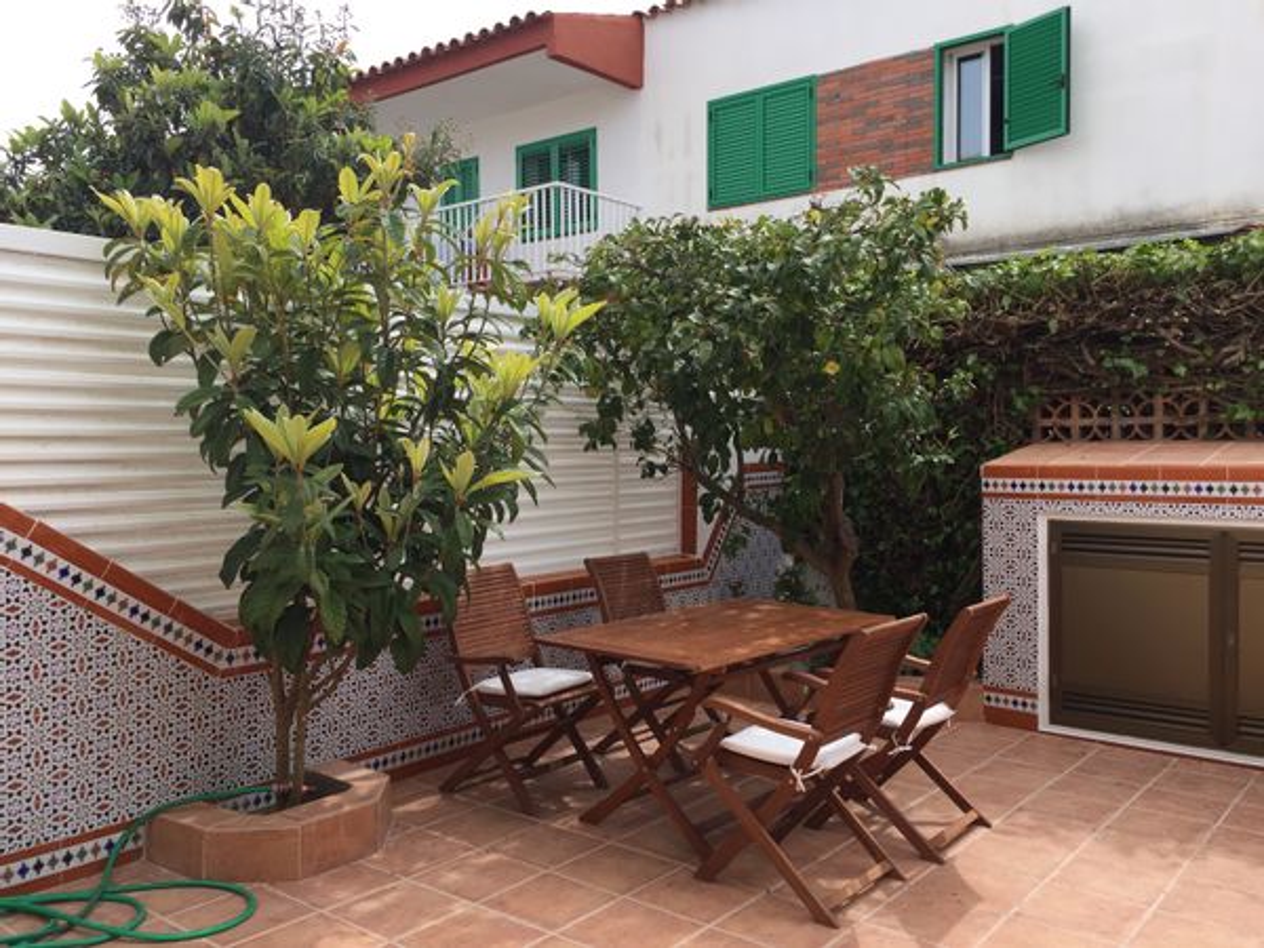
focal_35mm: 29
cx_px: 632
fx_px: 1059
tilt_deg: -0.8
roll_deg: -0.4
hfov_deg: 61.7
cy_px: 474
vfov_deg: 48.2
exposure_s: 1/860
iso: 32
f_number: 2.2
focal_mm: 4.15
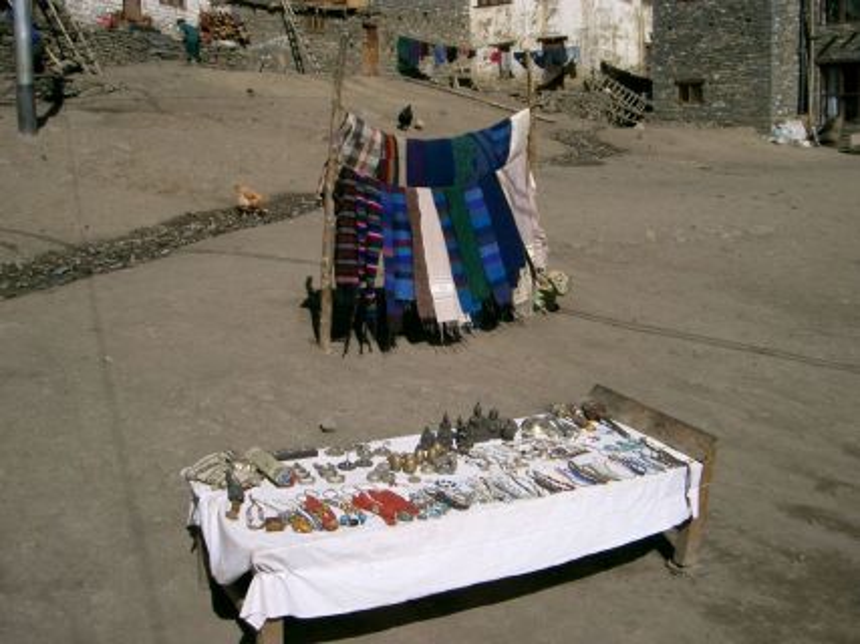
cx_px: 430
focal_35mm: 39
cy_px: 322
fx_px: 969
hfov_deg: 47.9
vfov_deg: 36.8
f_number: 4.8
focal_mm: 8
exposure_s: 1/1600
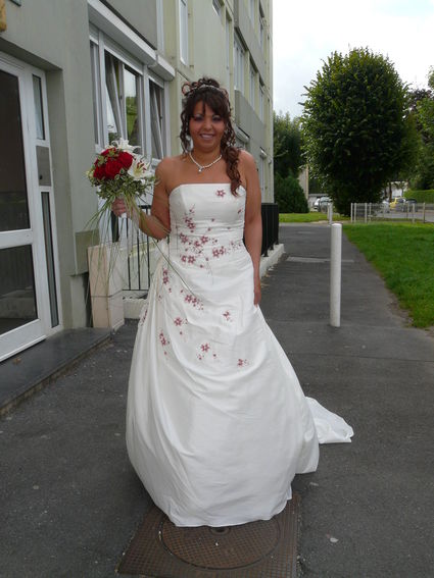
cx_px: 217
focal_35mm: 31
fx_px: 518
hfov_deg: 45.4
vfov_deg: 58.4
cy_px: 289
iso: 100
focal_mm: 5
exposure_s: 1/250
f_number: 5.6
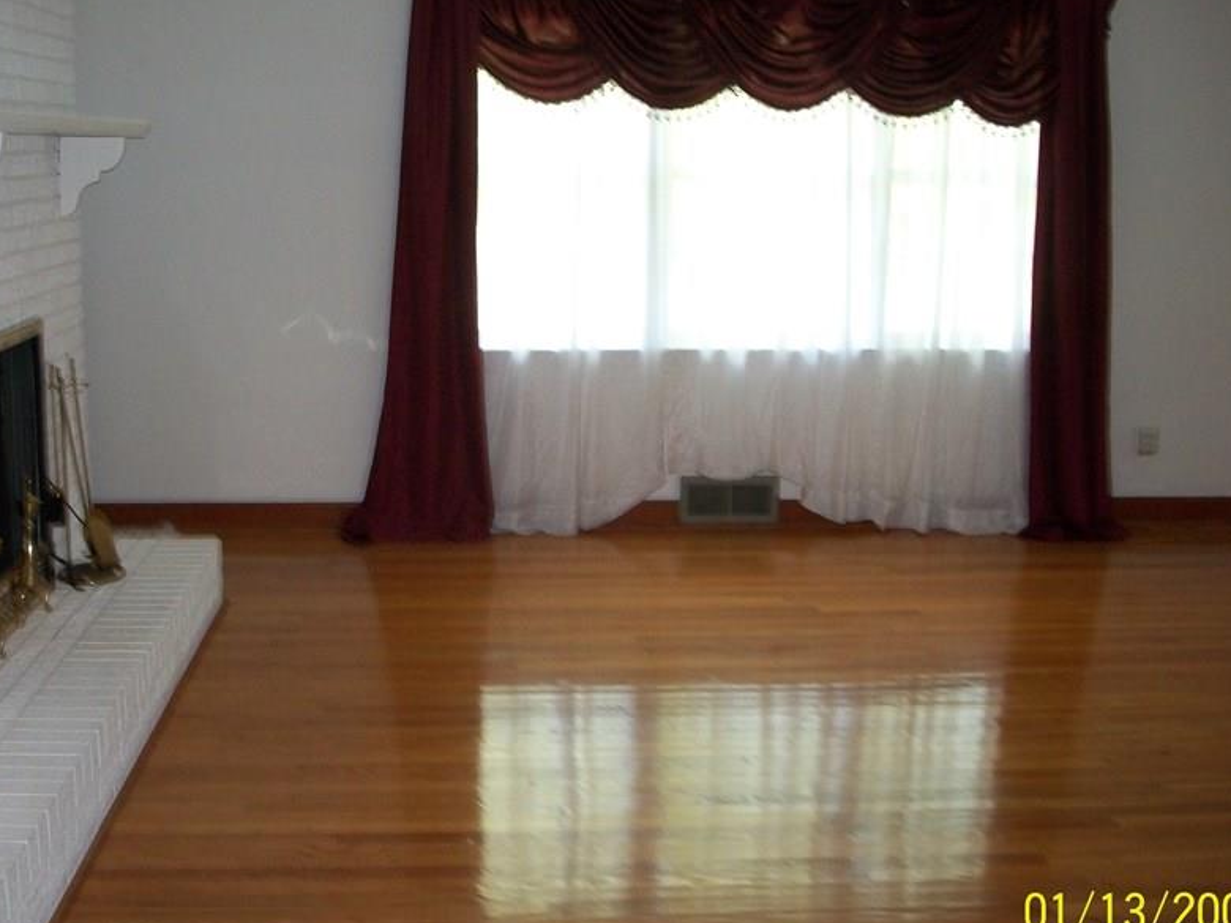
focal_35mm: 42
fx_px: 1494
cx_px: 543
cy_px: 440
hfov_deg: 44.7
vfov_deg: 34.3
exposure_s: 1/30
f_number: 2.9
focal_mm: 5.7
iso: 160
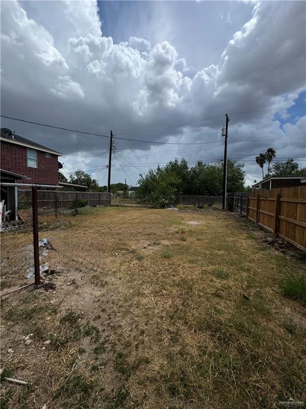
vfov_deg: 102.1
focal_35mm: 14
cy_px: 204
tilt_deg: -2.5
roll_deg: +0.0
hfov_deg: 85.7
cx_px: 153
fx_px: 165
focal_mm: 2.22
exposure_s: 1/2674
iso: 50
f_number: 2.2
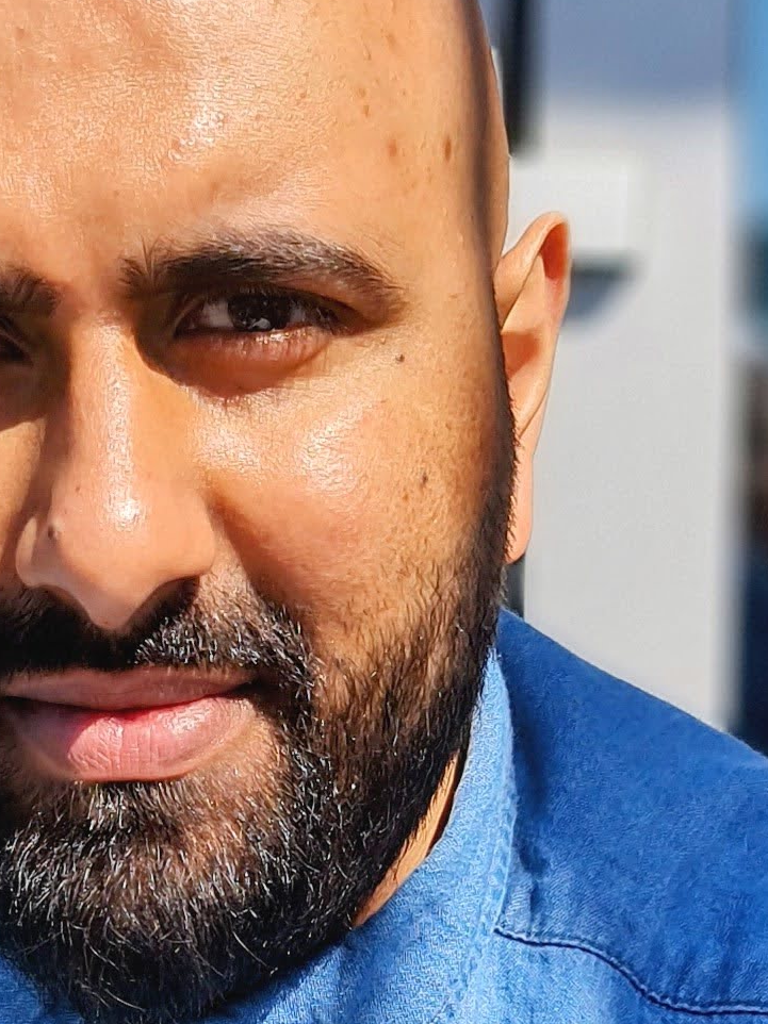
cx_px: 206
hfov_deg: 14.2
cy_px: 1281
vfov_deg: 17.8
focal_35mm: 104
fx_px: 3078
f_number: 1.8
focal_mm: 7
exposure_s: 1/820
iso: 50
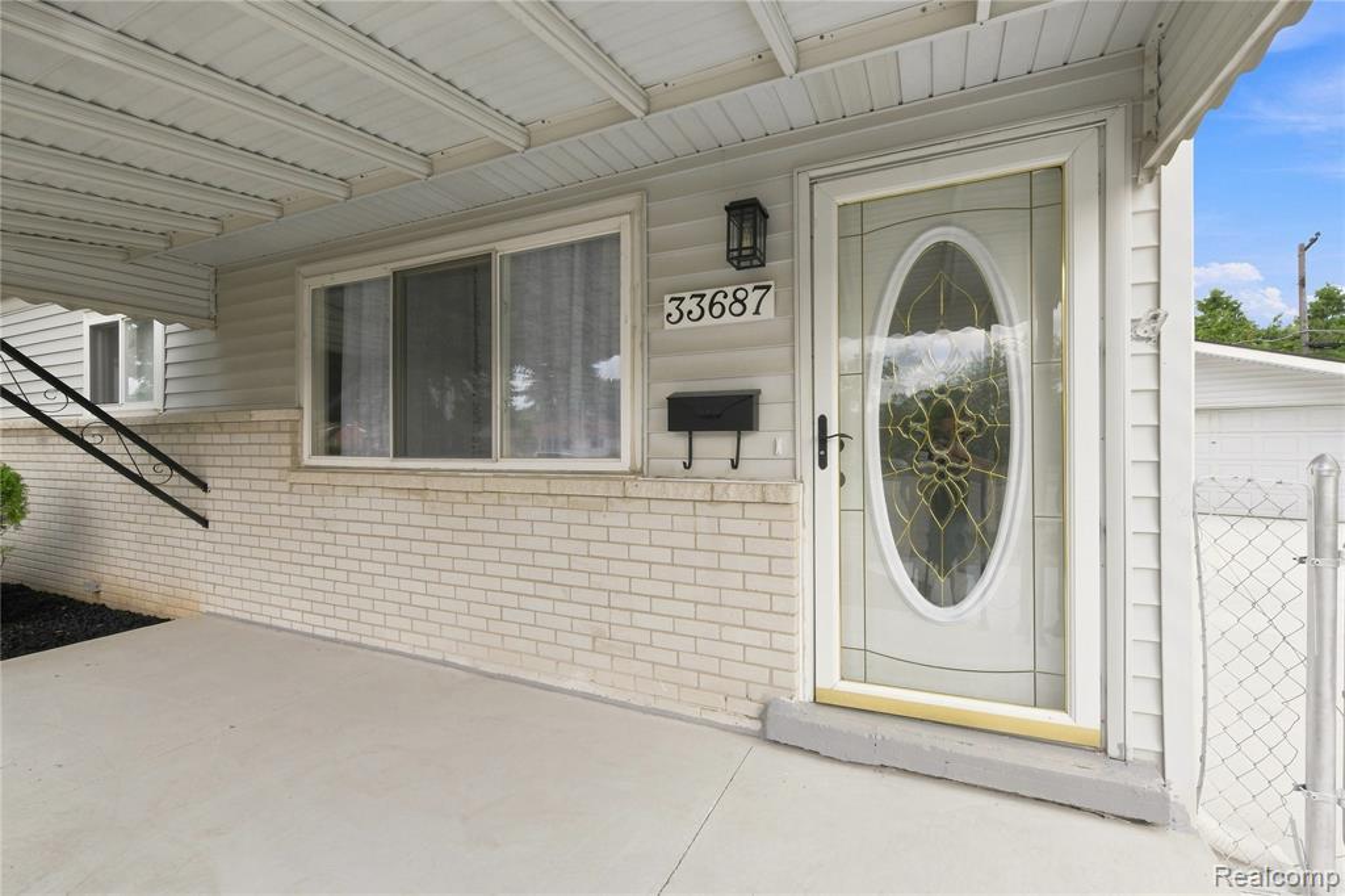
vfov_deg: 81.2
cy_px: 448
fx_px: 523
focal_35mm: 14
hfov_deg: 104.3
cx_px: 672
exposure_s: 1/200
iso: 400
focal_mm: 14
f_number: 13
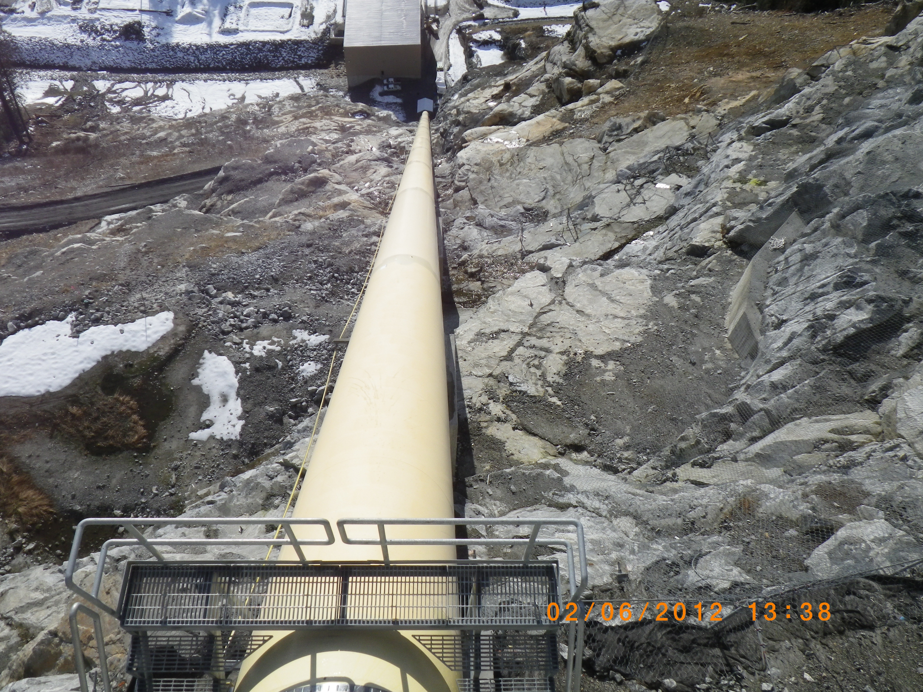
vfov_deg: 49.7
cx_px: 462
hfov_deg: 63.4
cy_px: 346
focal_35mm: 28
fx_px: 747
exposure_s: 1/1000
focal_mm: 5
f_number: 4.2
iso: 100
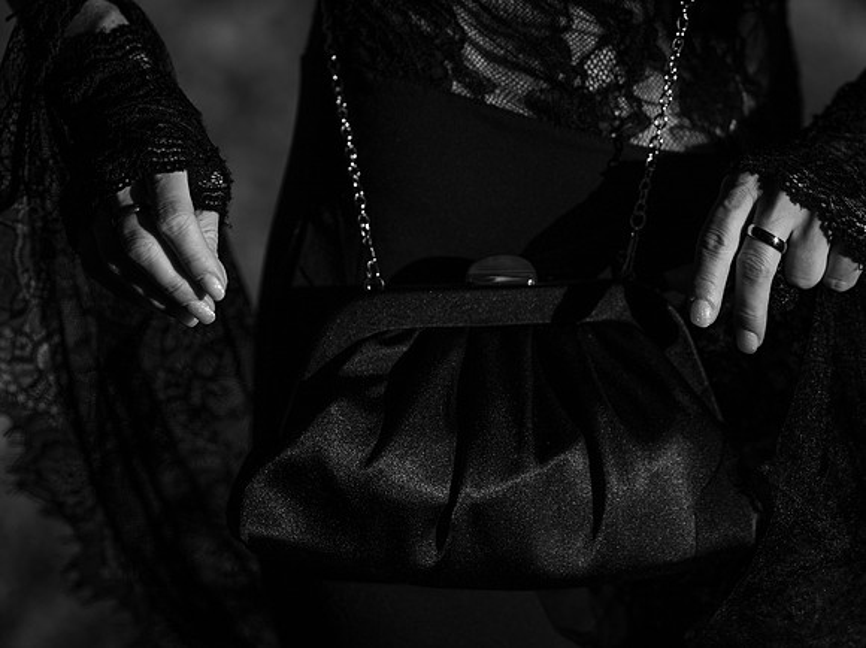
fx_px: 3432
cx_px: 458
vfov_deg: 10.8
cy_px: 324
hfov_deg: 14.4
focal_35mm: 137
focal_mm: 85
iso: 100
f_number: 2.2
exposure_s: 1/8000
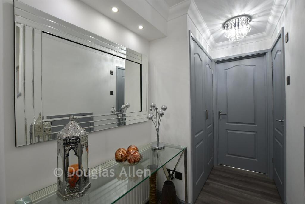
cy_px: 102
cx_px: 152
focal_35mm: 15
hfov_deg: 100.4
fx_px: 127
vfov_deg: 77.3
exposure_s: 1/4
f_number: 8
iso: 125
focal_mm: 10
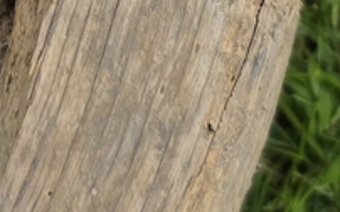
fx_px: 1676
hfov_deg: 11.4
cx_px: -28
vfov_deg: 6.5
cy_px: -451
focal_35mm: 181
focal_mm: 6.3
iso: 80
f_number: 1.7
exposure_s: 1/1300
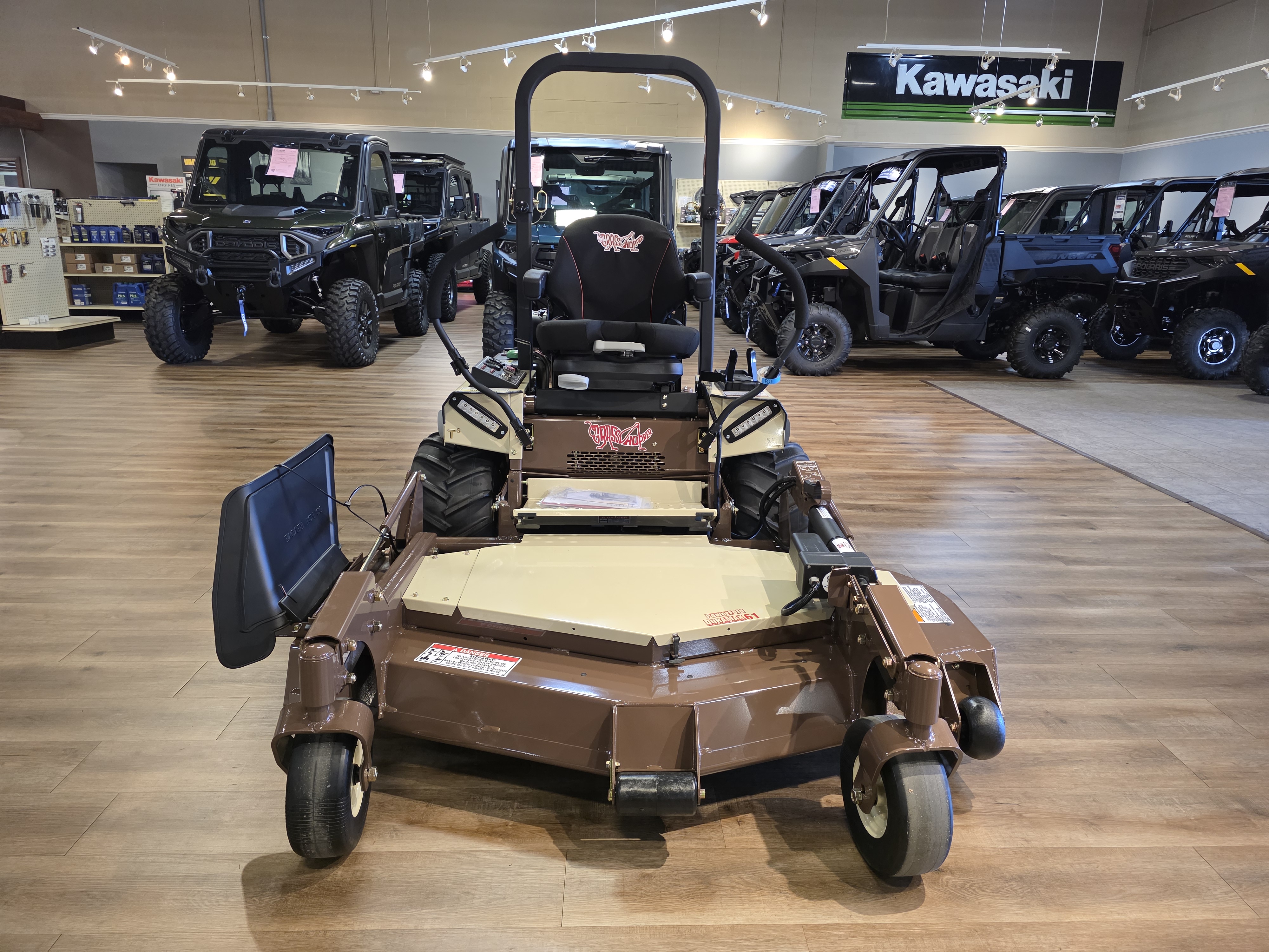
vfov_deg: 58.9
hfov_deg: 73.9
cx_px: 634
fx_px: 843
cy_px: 476
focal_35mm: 23
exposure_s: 1/120
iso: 640
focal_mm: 6.3
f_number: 1.7
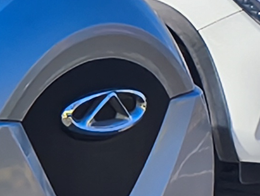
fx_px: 2367
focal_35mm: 315
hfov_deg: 5.7
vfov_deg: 4.7
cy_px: 183
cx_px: -613
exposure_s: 1/5038
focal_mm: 5.84
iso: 80
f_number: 1.6
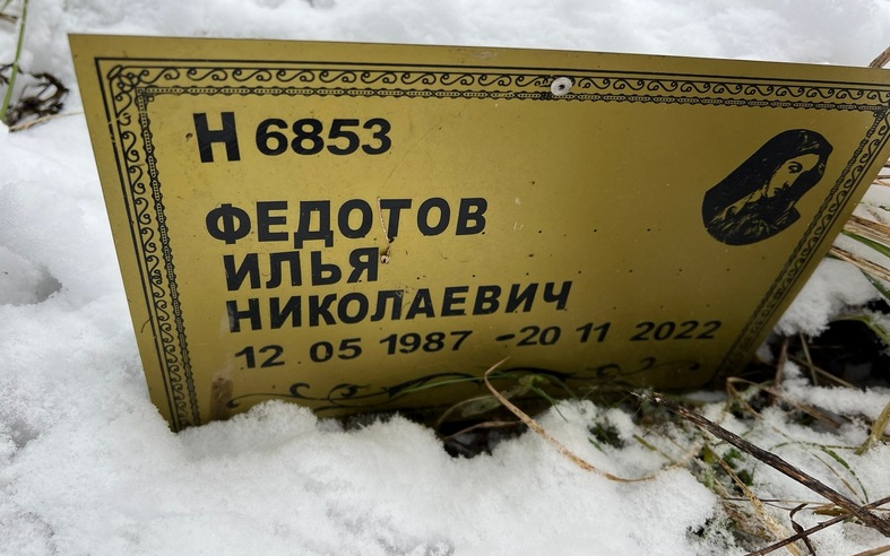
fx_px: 679
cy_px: 264
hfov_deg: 66.5
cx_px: 442
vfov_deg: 44.5
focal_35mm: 28
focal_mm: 5.7
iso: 40
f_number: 1.5
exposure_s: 1/166
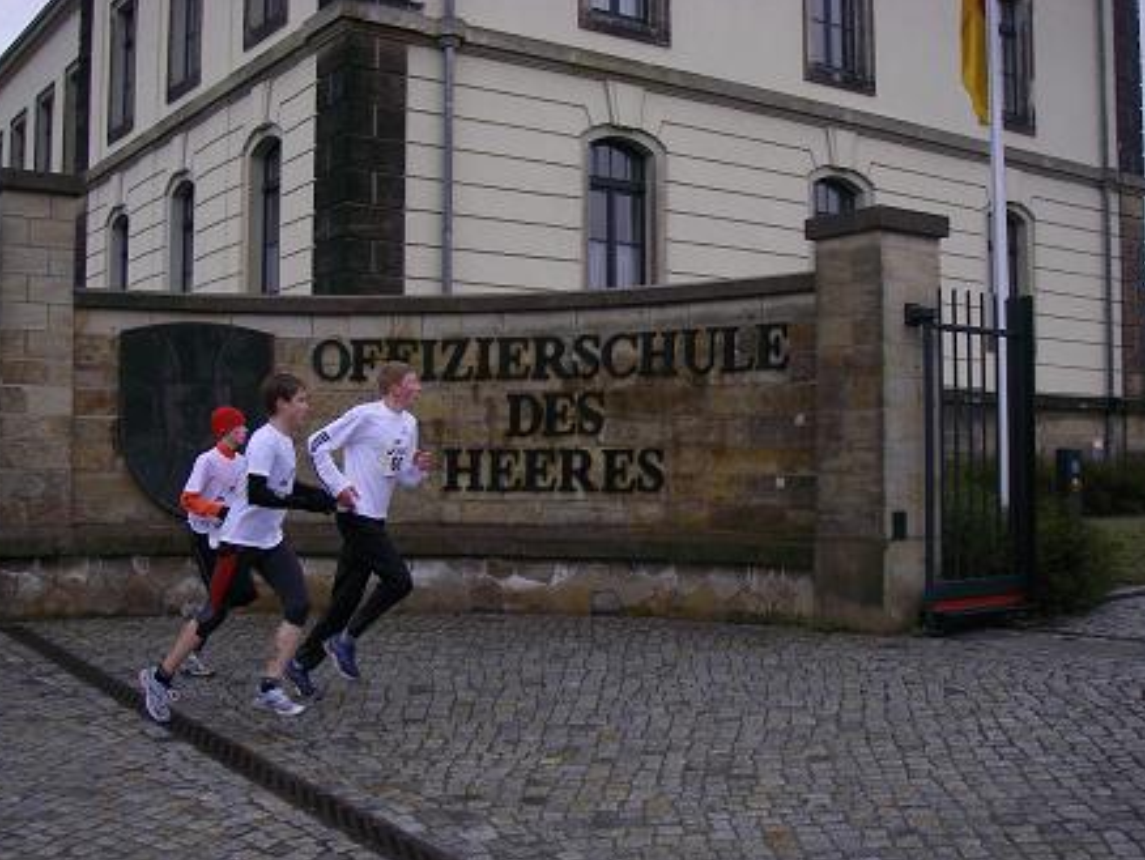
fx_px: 1324
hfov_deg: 46.8
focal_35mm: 40
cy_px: 442
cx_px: 563
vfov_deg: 36.0
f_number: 3.3
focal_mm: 6.3
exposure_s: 1/250
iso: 64
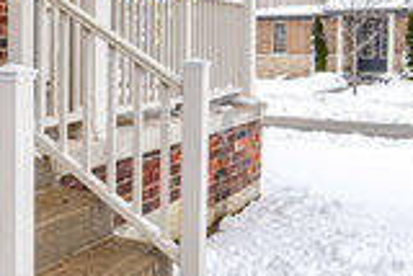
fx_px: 689
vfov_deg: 22.4
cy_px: 61
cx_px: -23
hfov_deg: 30.4
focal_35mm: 60
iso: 80
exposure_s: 1/125
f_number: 6.3
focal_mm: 10
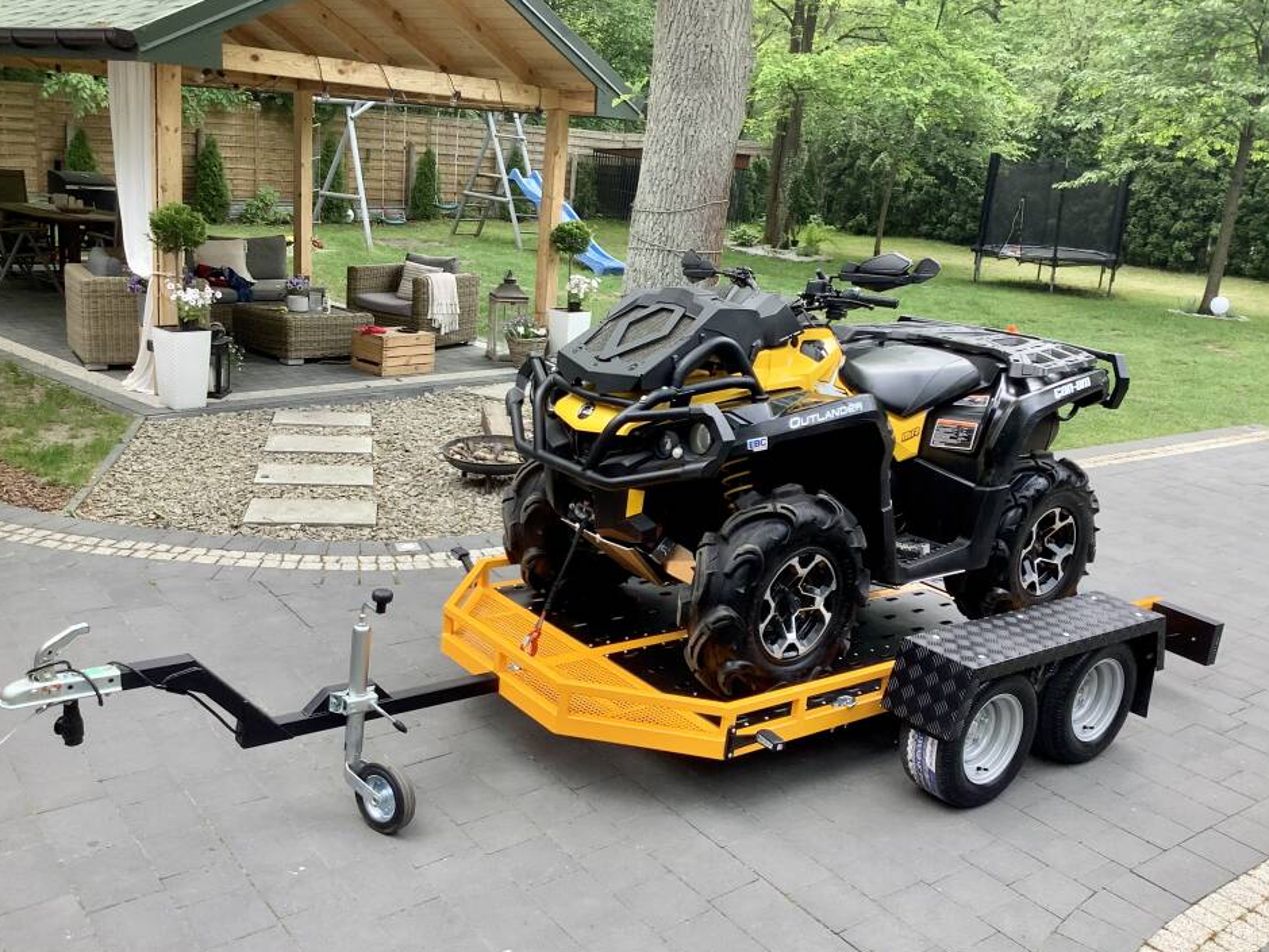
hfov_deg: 55.3
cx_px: 660
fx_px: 1210
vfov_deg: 43.0
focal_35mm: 33
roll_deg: -5.1
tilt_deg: -15.6
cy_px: 481
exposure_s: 1/120
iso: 64
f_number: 2.4
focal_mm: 3.3
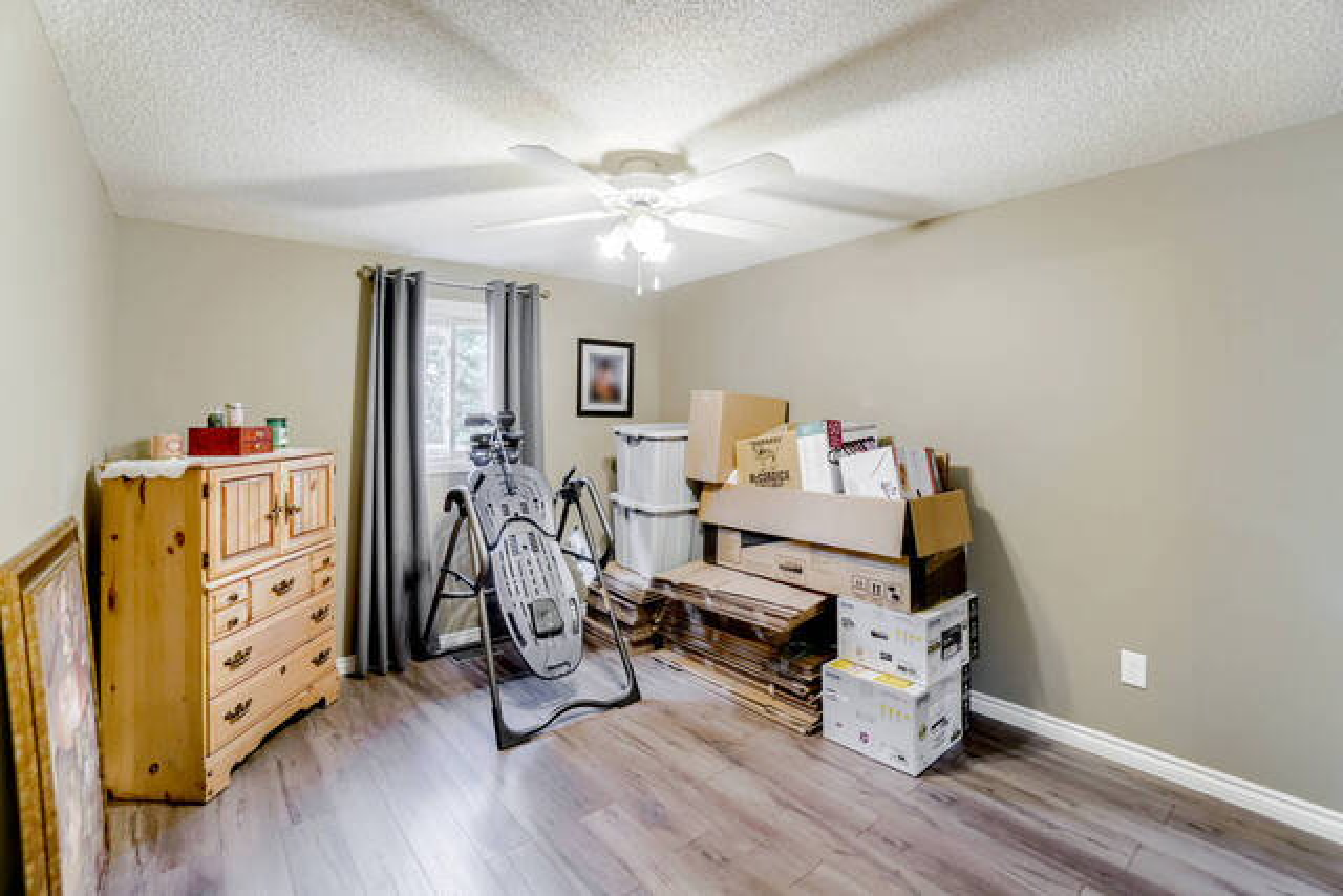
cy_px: 448
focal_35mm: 15
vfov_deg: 77.4
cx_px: 672
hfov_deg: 100.4
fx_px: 560
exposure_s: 2
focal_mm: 10
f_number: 4
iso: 250
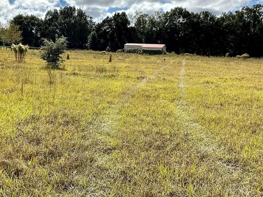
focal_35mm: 42
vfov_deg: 33.9
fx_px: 319
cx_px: 93
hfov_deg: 44.3
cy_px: 58
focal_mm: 3
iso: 25
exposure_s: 1/5814
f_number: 1.8
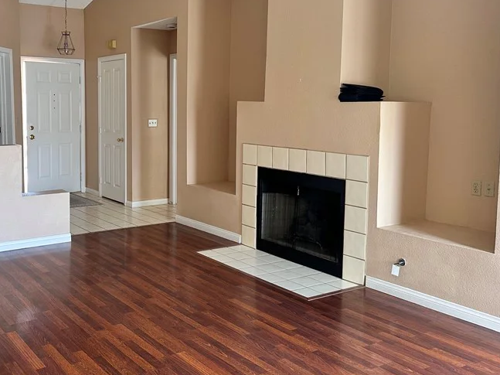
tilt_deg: -4.0
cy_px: 145
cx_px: 136
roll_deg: -0.8
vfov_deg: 37.5
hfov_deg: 47.5
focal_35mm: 38
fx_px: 549
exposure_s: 1/120
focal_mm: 6.86
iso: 160
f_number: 1.78
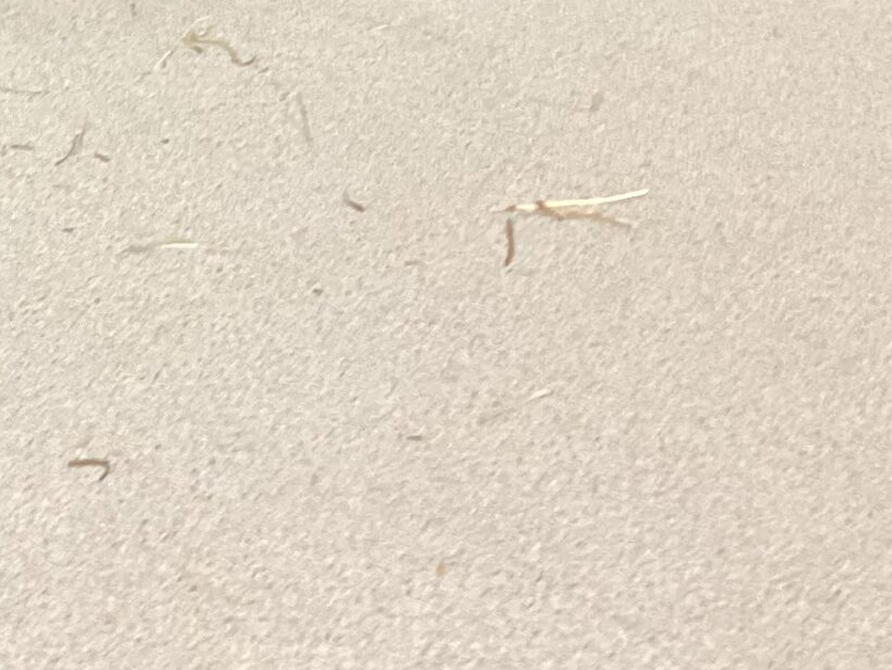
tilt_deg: -35.7
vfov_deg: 14.5
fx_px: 2500
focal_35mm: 97
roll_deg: -0.8
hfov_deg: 19.2
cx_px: -158
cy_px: -230
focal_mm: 3.3
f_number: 2.4
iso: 200
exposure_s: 1/60
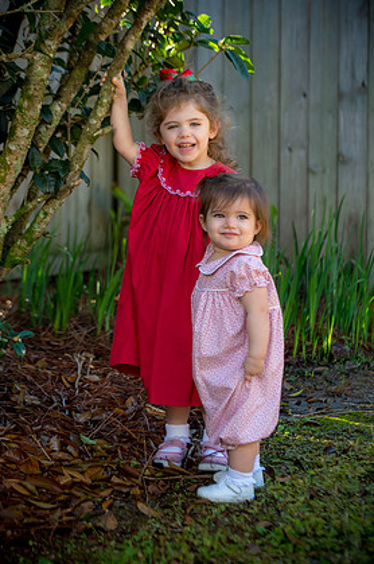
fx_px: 1345
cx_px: 182
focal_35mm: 86
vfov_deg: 23.7
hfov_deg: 15.8
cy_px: 284
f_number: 4
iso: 320
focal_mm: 80
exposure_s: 1/250
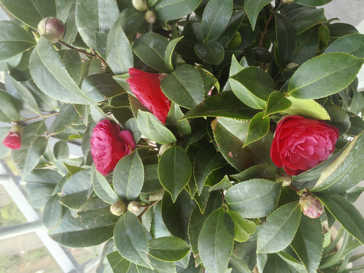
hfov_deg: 65.3
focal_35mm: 27
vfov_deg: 51.4
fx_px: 284
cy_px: 136
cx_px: 182
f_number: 4
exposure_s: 1/50
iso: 80
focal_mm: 5.72
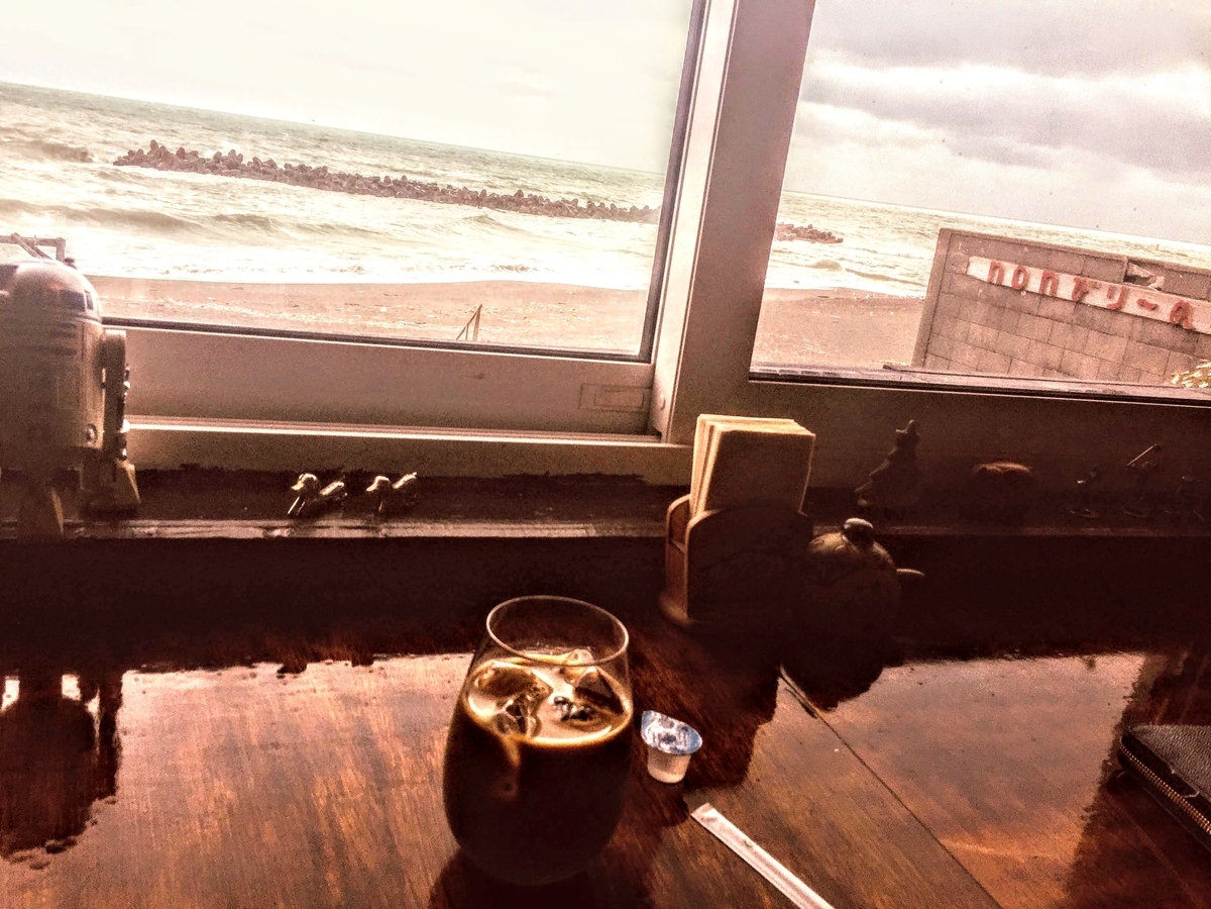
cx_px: 606
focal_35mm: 29
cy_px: 454
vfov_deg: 48.2
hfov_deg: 61.7
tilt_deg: -13.7
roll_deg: -8.2
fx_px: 1015
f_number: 2.2
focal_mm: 4.15
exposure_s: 1/628
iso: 32
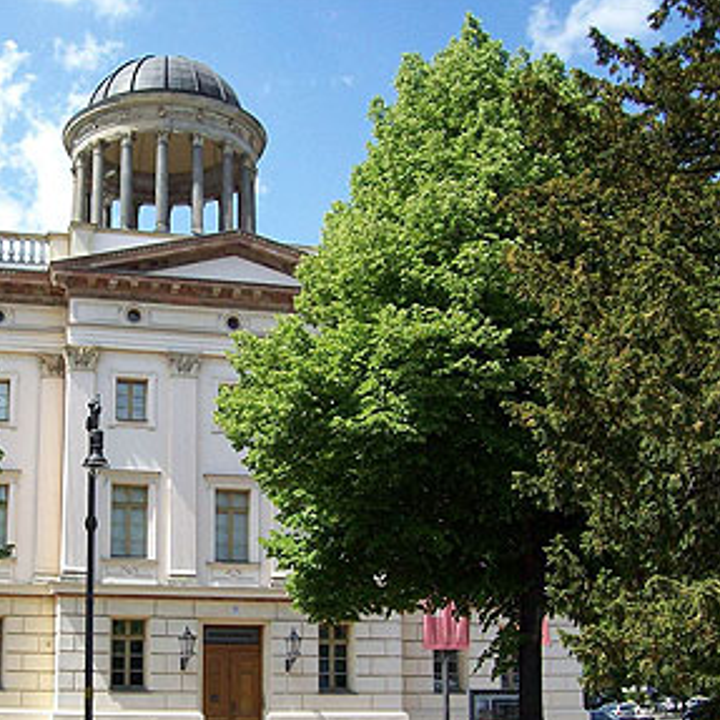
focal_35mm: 50
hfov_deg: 33.2
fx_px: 1177
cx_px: 161
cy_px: 416
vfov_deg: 34.0
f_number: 4.8
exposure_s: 1/360
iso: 80
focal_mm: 6
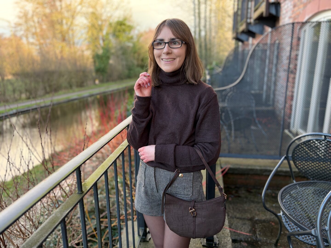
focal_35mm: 26
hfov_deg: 67.3
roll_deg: +0.7
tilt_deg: -14.0
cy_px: 124
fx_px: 249
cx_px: 166
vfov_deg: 53.1
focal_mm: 5.96
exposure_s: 1/121
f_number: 1.6
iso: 40
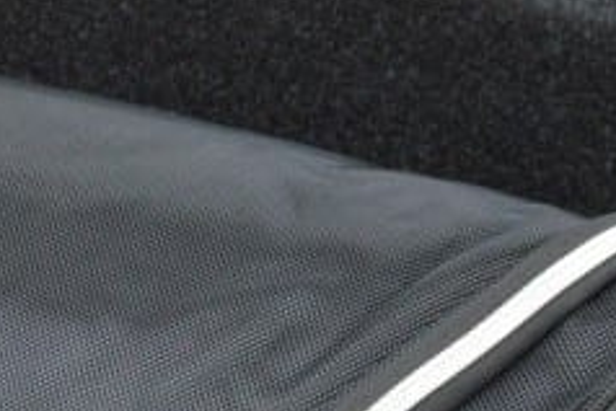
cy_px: 569
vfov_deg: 6.0
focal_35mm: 227
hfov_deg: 8.6
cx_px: -600
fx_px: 3886
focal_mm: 24
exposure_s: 1/15
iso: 400
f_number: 11
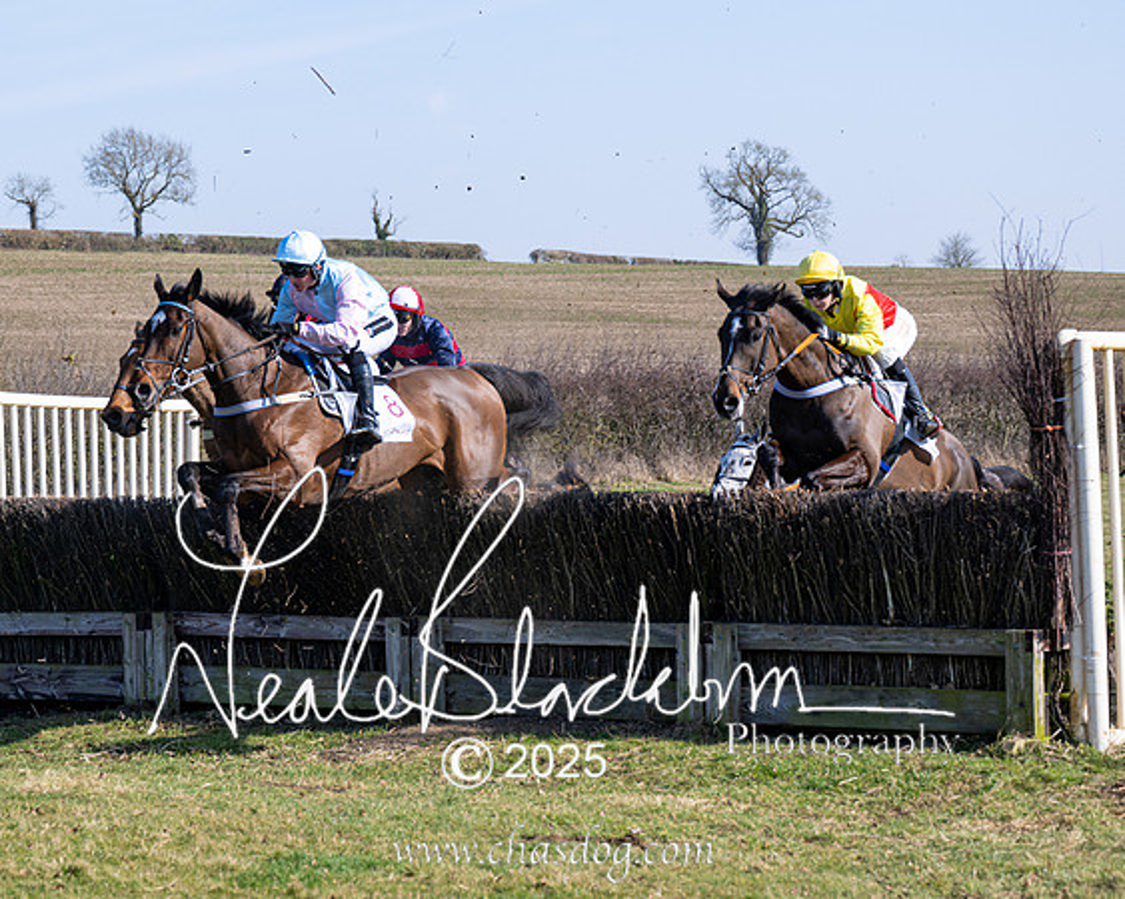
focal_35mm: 113
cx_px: 378
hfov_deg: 17.0
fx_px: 3766
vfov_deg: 13.6
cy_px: 439
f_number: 4
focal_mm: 70
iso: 200
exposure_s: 1/2000
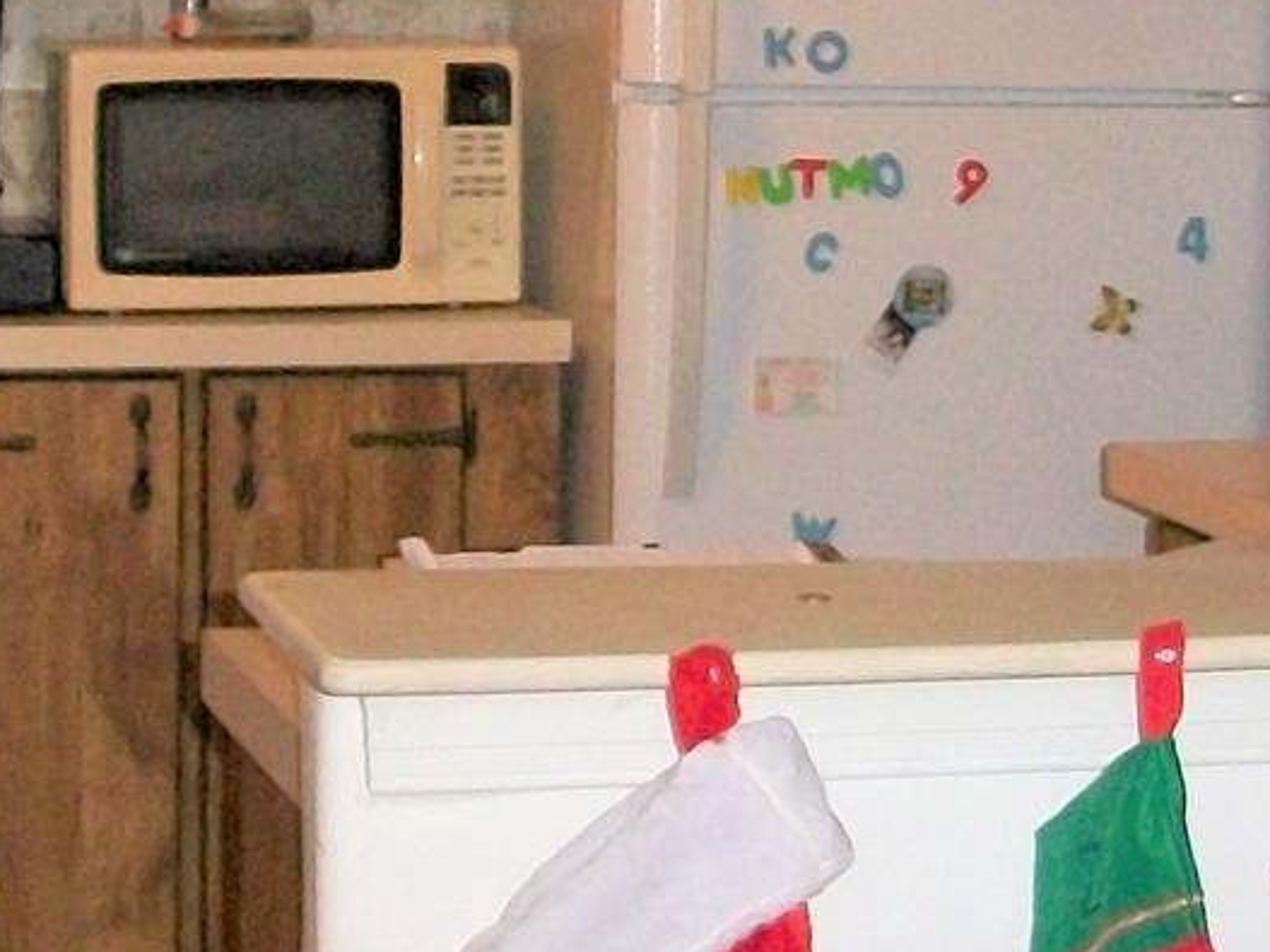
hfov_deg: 14.5
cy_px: 125
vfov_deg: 10.8
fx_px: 4988
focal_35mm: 136
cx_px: 627
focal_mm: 6.3
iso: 320
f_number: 3.1
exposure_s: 1/30
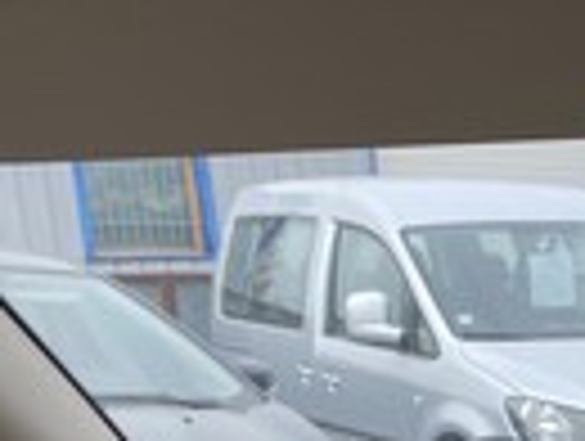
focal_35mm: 102
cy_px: 790
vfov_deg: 13.2
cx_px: 1071
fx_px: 1727
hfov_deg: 16.1
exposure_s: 1/139
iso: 32
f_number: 1.8
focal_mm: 4.25
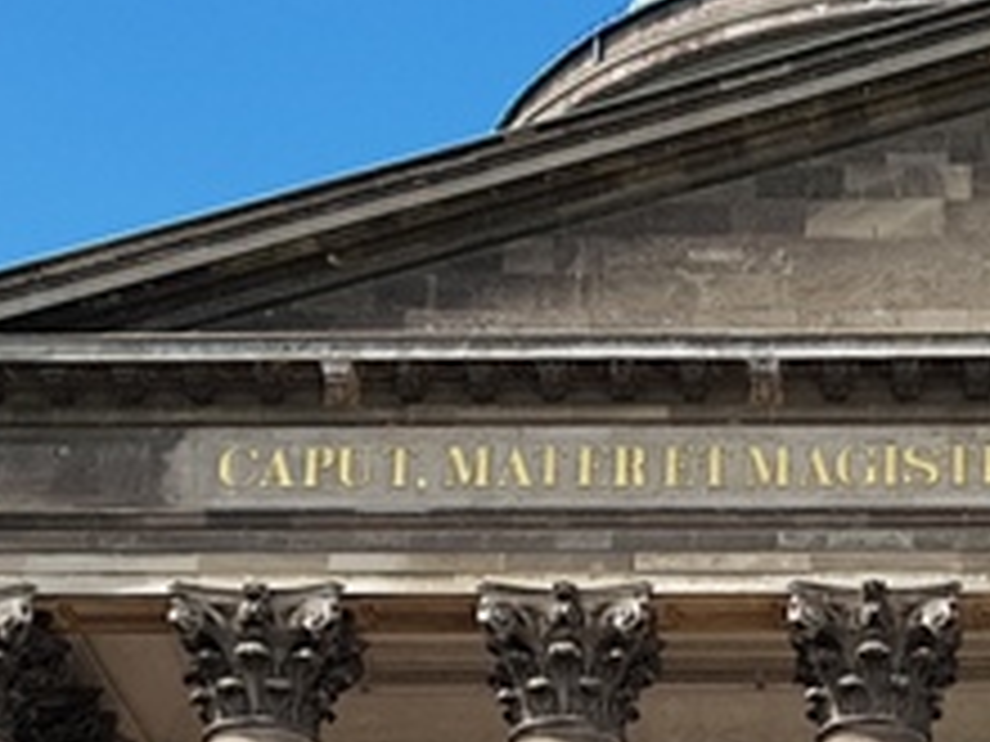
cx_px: 896
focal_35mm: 121
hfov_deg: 16.1
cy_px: 648
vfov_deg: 12.2
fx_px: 3461
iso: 50
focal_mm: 4.2
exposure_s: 1/1992
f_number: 1.7
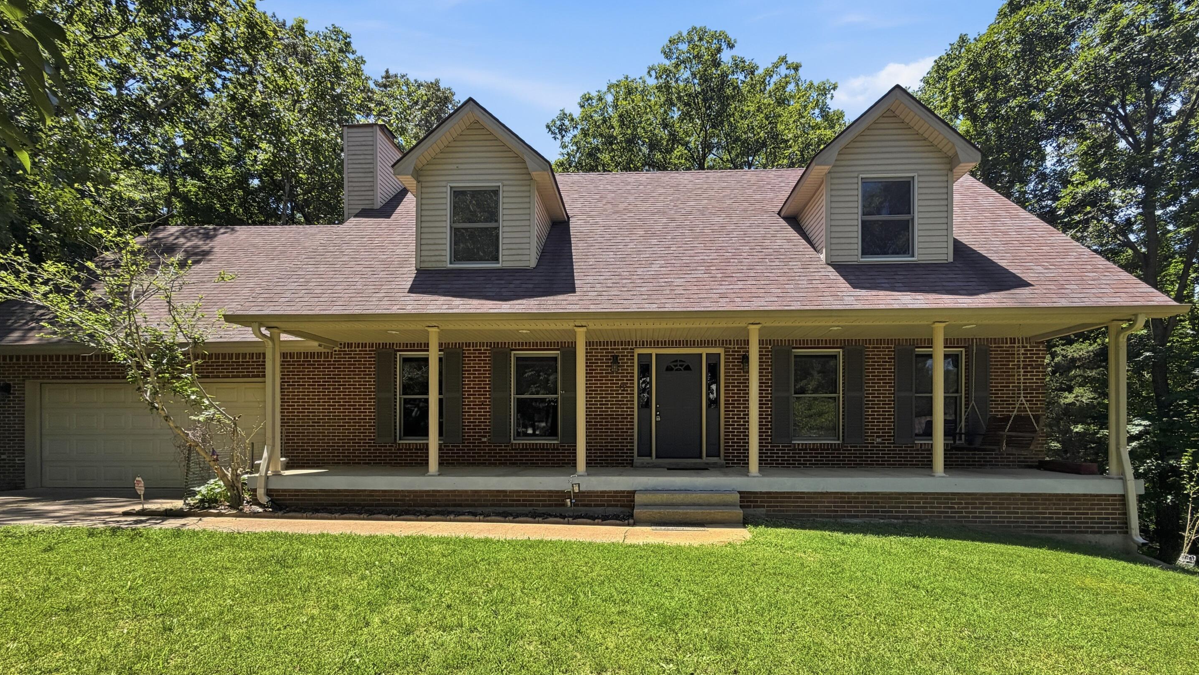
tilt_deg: +1.6
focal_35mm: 16
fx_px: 509
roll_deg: -0.6
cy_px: 417
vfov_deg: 66.2
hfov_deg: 99.3
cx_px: 628
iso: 40
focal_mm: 2.2
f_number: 2.2
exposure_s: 1/559
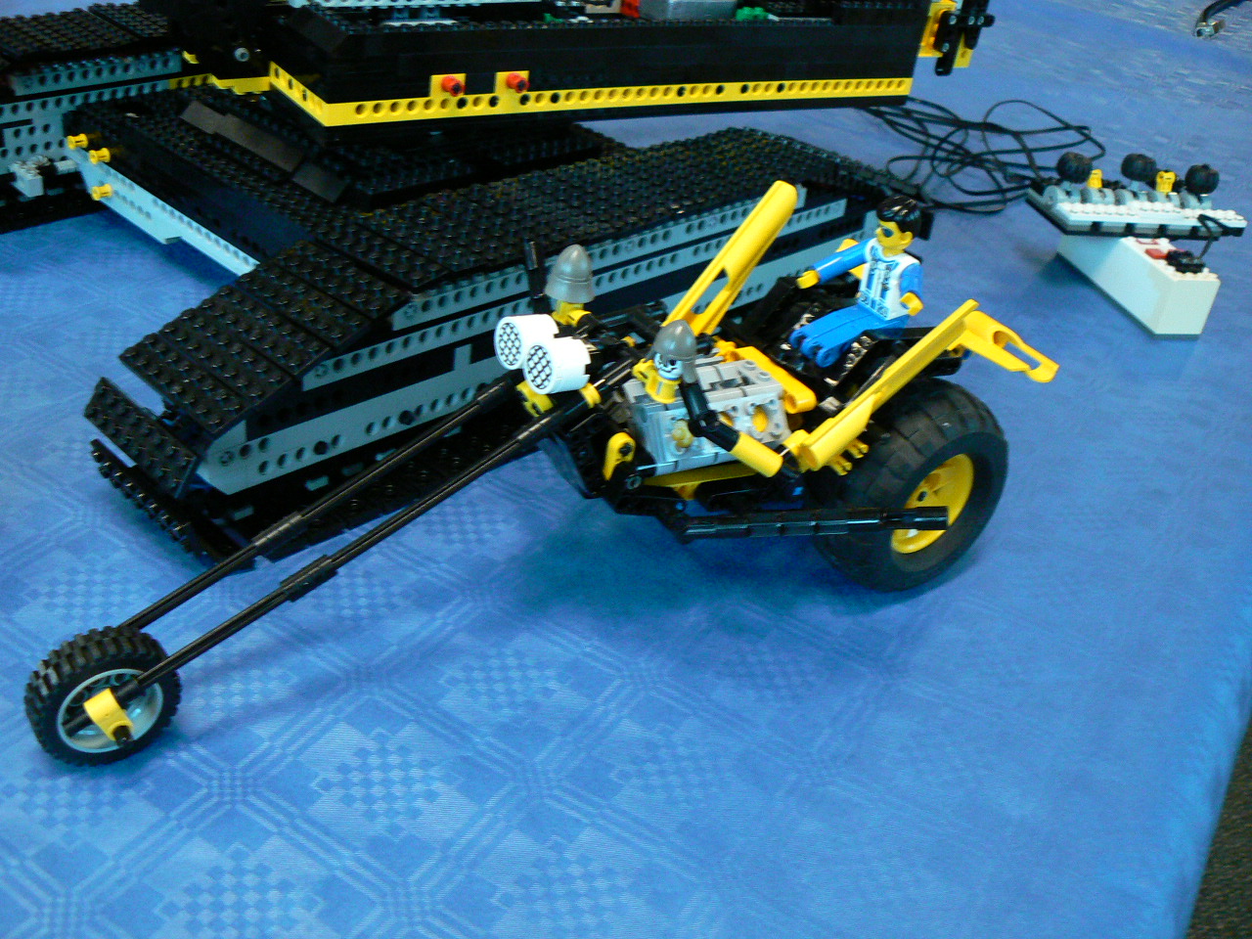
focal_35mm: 36
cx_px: 626
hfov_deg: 51.4
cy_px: 470
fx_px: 1302
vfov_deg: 39.7
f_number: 2.8
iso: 200
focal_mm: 6
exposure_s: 1/13
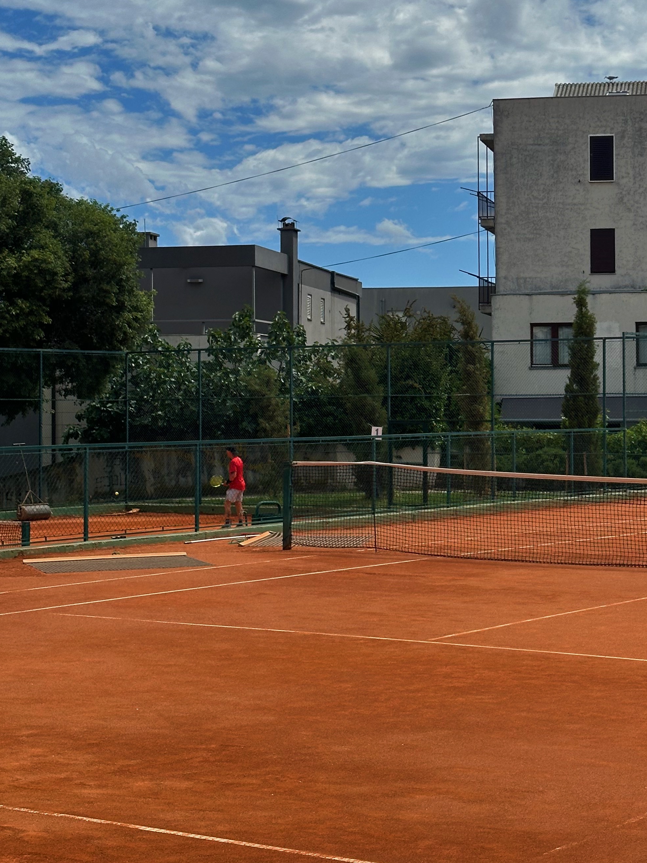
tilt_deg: +1.2
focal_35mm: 74
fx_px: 1844
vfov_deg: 26.3
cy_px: 337
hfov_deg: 19.8
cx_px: 461
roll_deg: -0.4
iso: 64
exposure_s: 1/8197
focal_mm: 6.86
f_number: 1.78
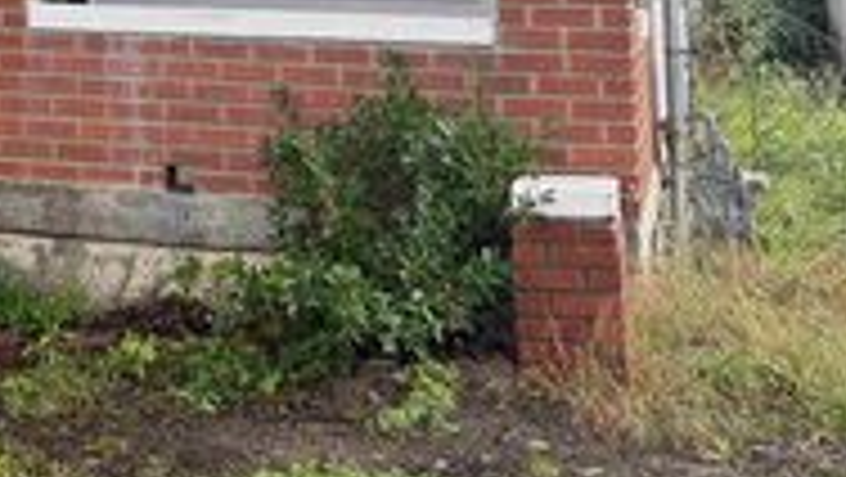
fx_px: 1998
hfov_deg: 21.8
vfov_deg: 12.5
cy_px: -369
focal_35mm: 89
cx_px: -220
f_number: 1.78
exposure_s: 1/180
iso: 80
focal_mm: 6.76
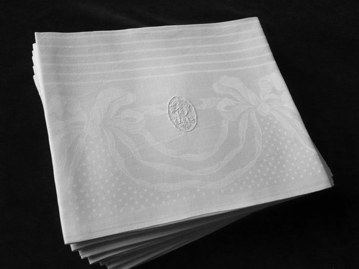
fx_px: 363
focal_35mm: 35
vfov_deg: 40.7
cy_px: 134
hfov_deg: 52.6
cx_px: 180
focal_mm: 5.8
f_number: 2.8
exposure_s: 1/500
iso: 400
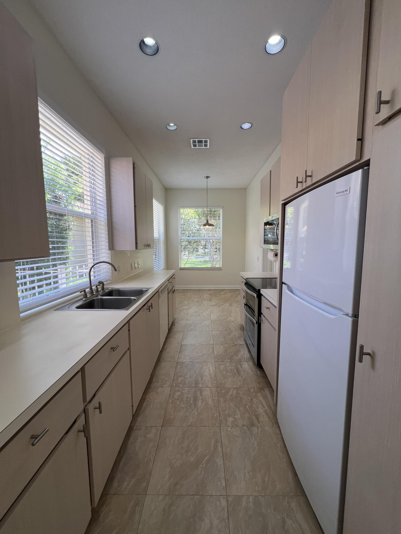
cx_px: 200
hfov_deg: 89.9
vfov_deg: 106.2
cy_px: 267
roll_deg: +0.4
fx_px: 201
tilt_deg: -5.3
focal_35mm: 13
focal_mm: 1.57
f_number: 1.8
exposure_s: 1/120
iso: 64
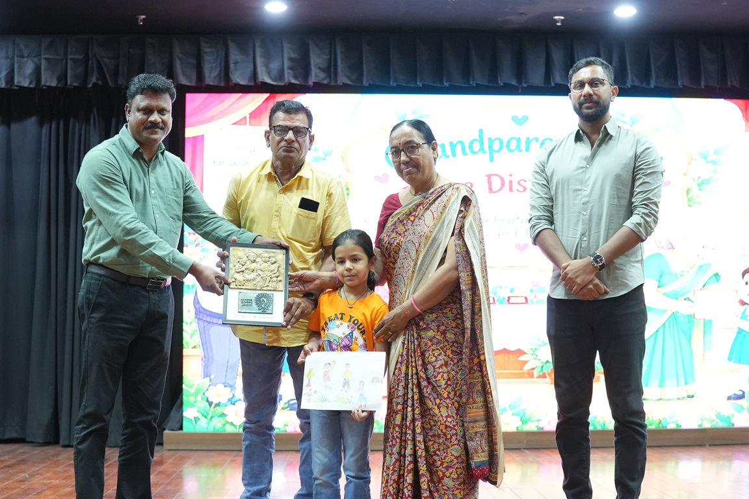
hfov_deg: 38.2
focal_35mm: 52
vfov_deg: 26.0
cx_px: 374
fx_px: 1082
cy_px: 250
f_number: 2.5
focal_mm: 35
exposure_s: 1/80
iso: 1600
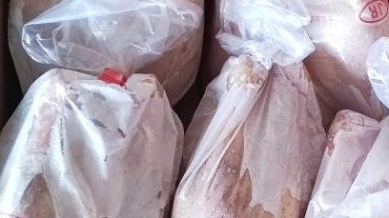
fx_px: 794
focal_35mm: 77
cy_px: 159
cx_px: 330
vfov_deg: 15.6
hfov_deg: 26.8
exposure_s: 1/50
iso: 500
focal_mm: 5.52
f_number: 1.9
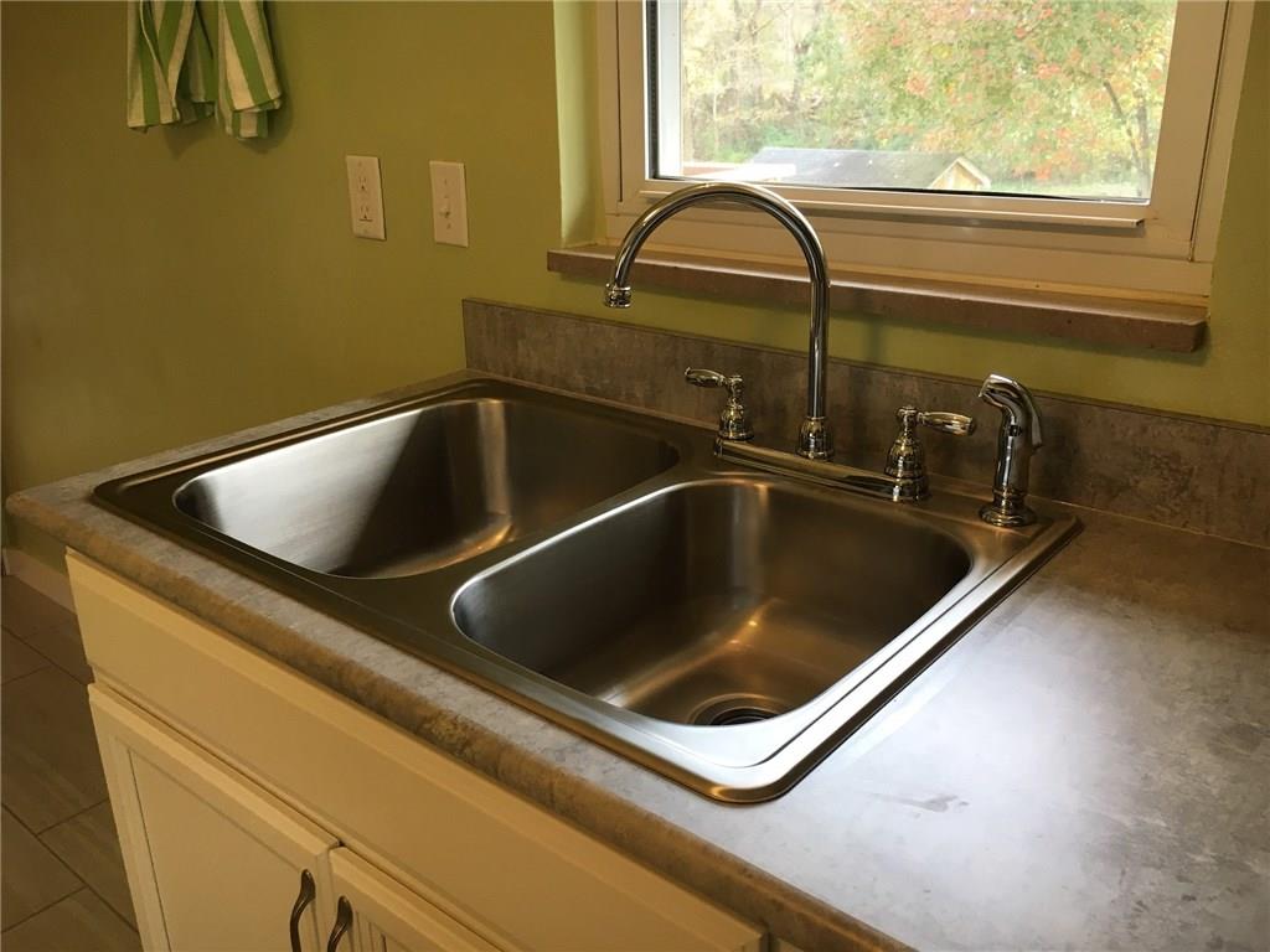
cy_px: 476
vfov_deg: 48.2
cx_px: 635
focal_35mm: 29
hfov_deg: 61.7
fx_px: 1064
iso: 32
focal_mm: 4.15
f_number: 2.2
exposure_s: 1/30
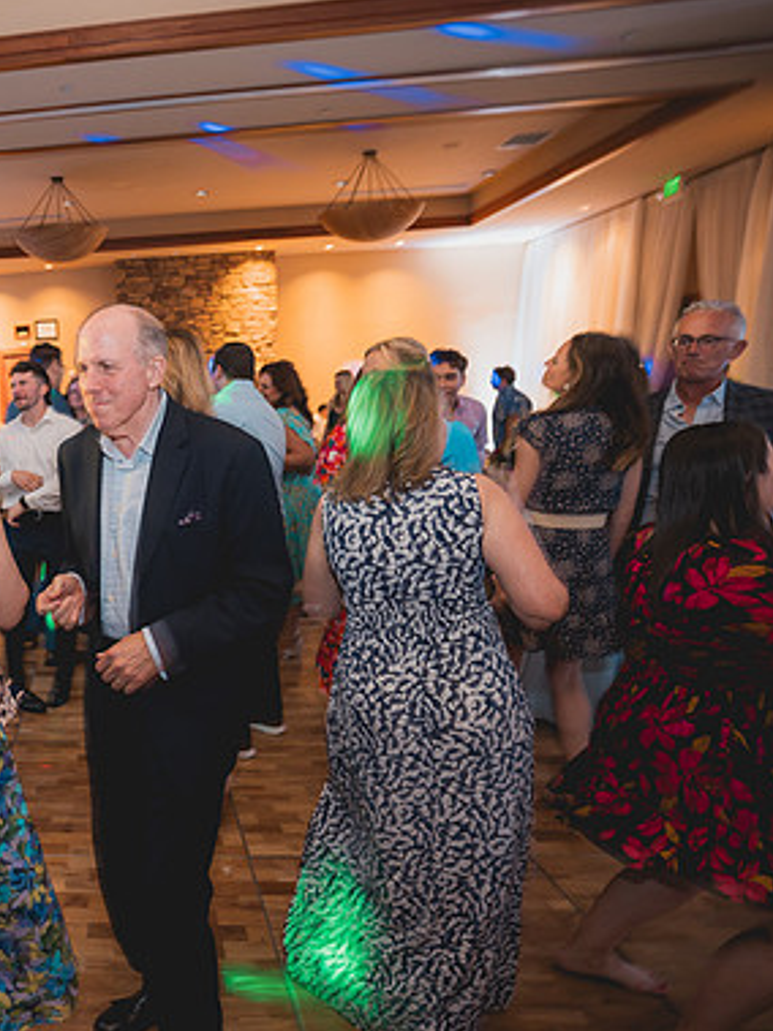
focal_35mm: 25
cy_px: 518
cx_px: 27
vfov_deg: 69.4
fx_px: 745
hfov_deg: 47.1
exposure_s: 1/13
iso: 1000
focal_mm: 17
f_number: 2.8
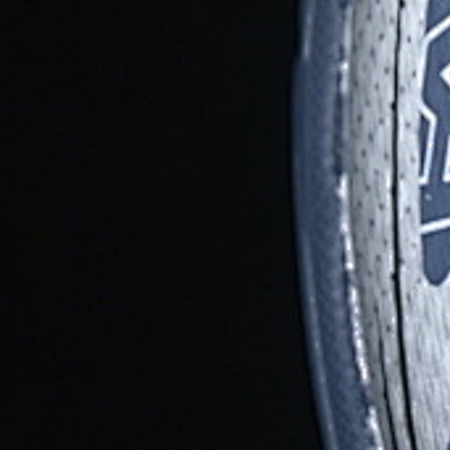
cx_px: 908
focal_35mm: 403
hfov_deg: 4.3
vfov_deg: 4.3
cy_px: -168
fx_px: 5927
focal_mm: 50
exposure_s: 1/60
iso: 160
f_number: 6.3
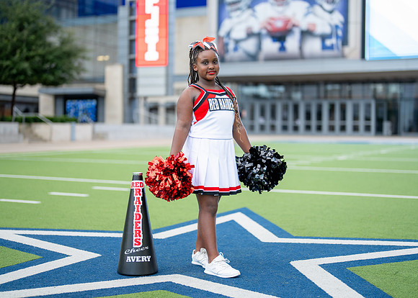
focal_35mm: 59
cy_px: 144
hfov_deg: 33.2
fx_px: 702
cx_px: 219
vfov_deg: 24.0
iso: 160
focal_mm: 50
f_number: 1.2
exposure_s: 1/1250
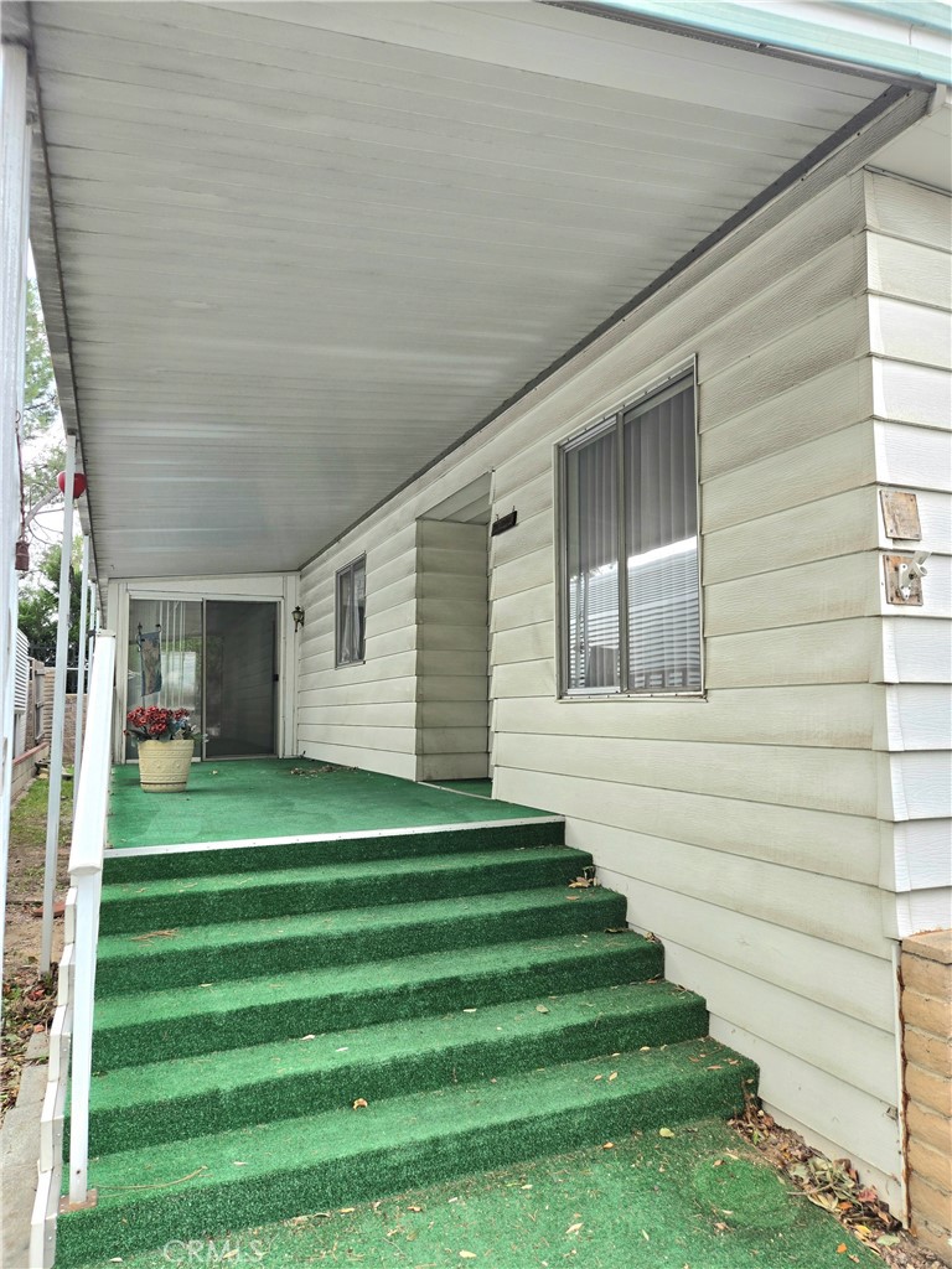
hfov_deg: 58.9
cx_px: 476
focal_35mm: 23
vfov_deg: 73.9
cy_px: 634
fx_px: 843
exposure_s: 1/526
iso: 80
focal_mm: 5.4
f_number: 1.8
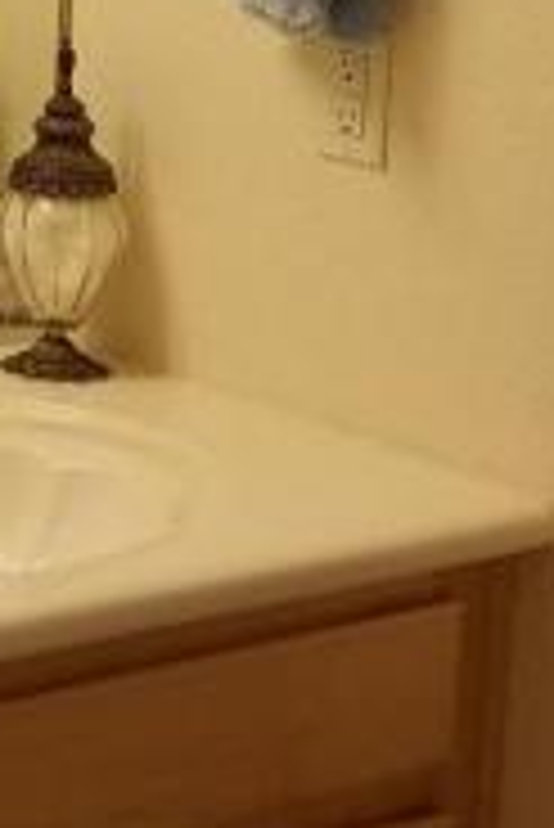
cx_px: -360
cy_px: 14
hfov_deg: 11.5
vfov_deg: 17.7
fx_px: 2603
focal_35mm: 113
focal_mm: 4.2
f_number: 1.7
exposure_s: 1/60
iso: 64
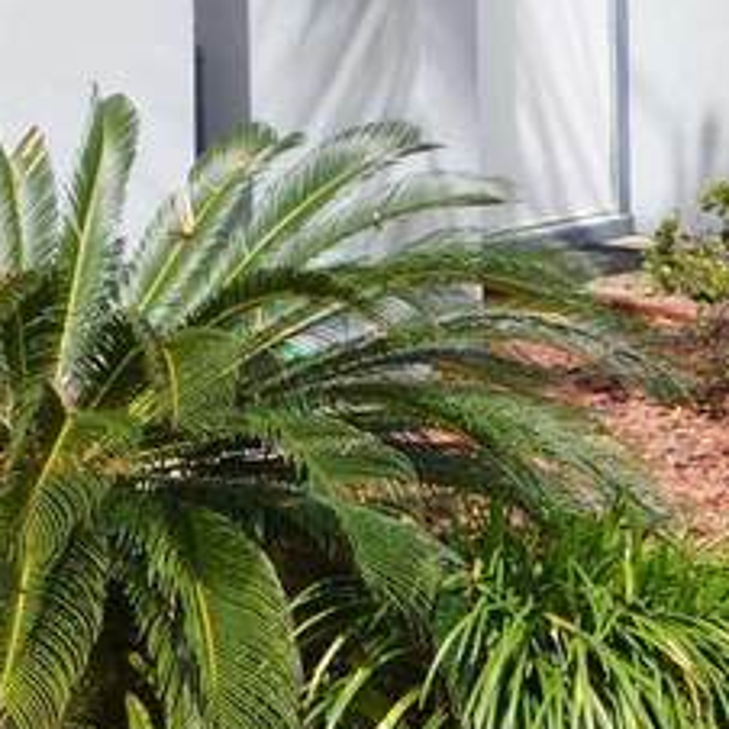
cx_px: -26
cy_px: -337
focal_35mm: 79
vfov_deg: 19.3
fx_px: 1892
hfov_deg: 21.0
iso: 100
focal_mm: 11
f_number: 8
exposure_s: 1/250
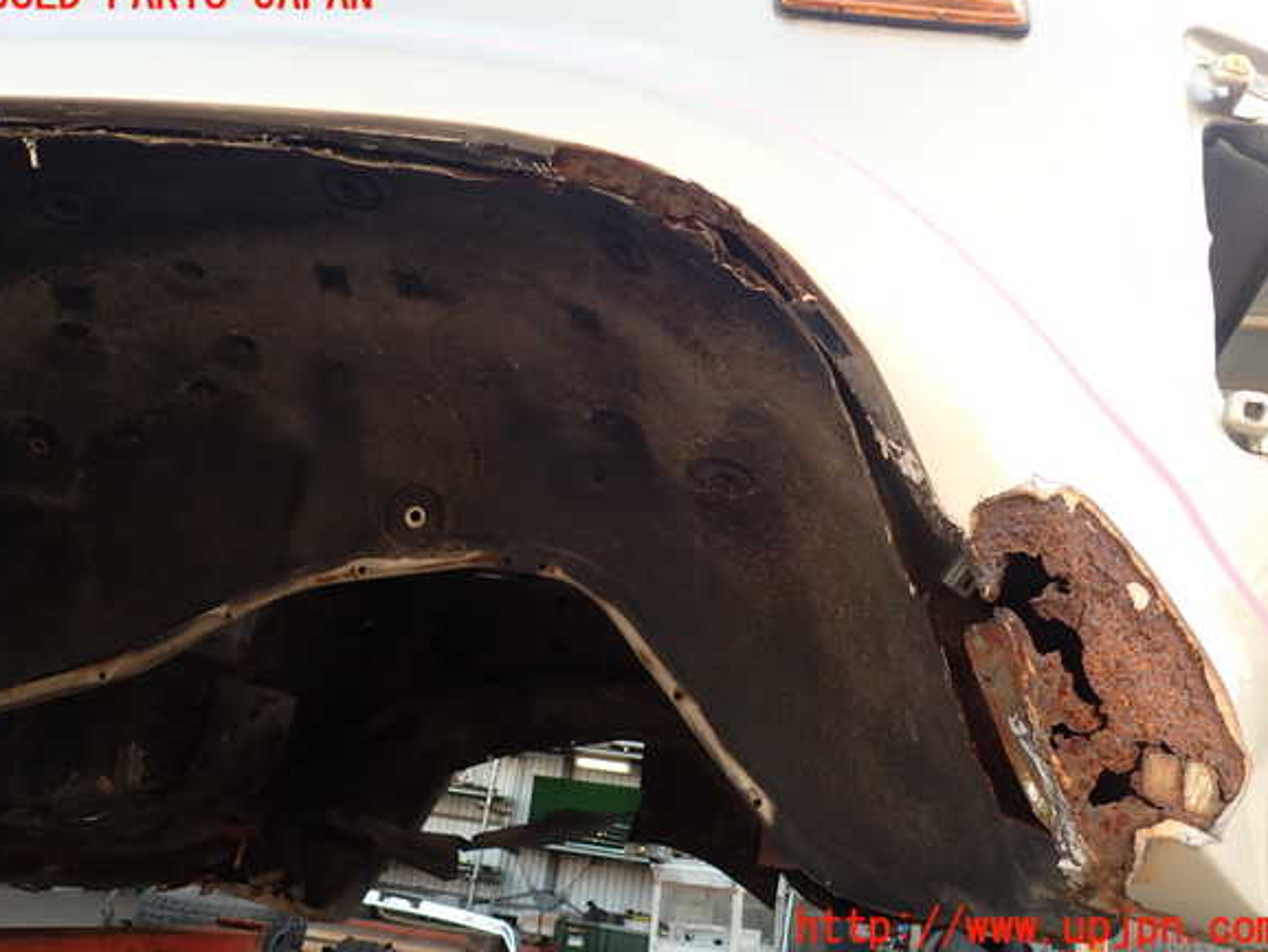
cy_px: 462
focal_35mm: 26
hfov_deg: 67.3
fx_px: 953
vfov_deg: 53.1
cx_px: 633
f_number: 2.8
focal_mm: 4.5
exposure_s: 1/125
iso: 100
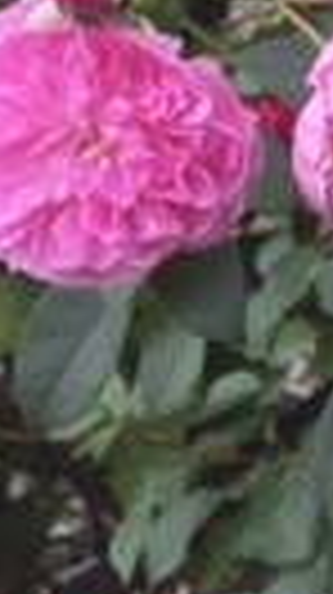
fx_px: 2408
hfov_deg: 6.4
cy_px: -130
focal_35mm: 153
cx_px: 1359
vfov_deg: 13.6
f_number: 2.2
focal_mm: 4.15
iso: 32
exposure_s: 1/293
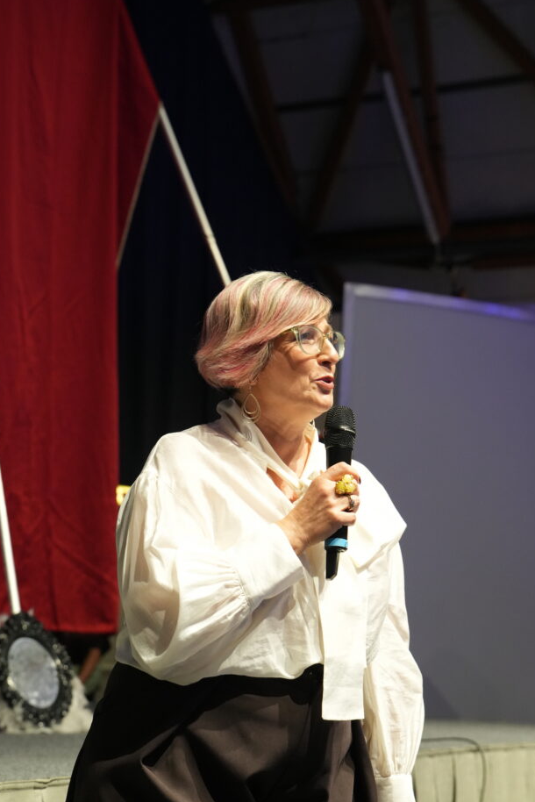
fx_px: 1871
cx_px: 272
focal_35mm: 84
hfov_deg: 16.3
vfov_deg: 24.2
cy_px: 417
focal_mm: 75
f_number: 6.3
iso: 4000
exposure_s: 1/200
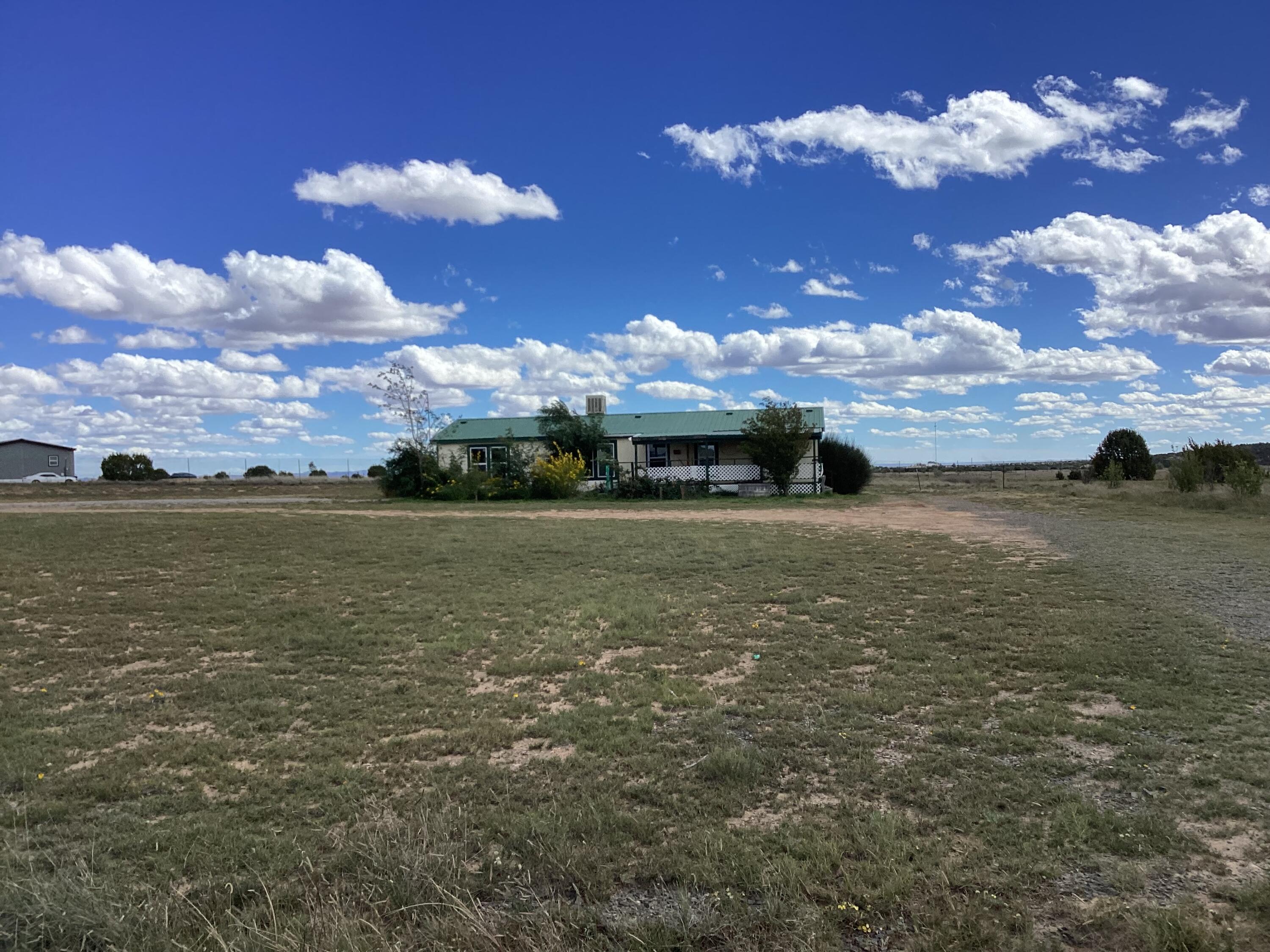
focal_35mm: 31
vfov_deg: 45.4
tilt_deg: -1.1
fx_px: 1137
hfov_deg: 58.4
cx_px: 635
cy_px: 476
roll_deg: +1.4
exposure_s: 1/1894
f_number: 2.4
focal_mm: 3.3
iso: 25
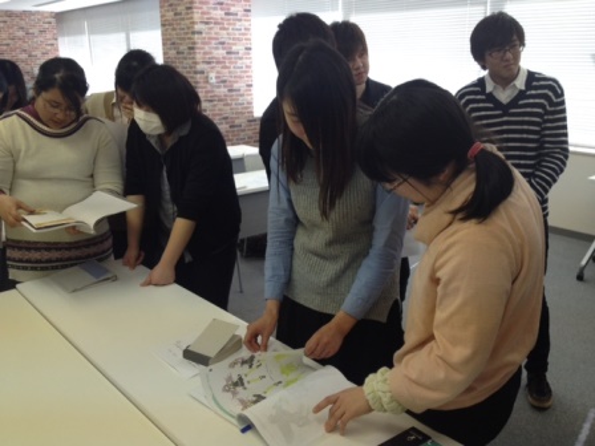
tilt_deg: -16.4
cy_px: 223
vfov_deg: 40.7
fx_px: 602
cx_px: 298
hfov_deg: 52.6
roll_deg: -0.7
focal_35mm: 35
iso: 64
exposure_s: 1/60
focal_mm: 4.28
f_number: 2.4
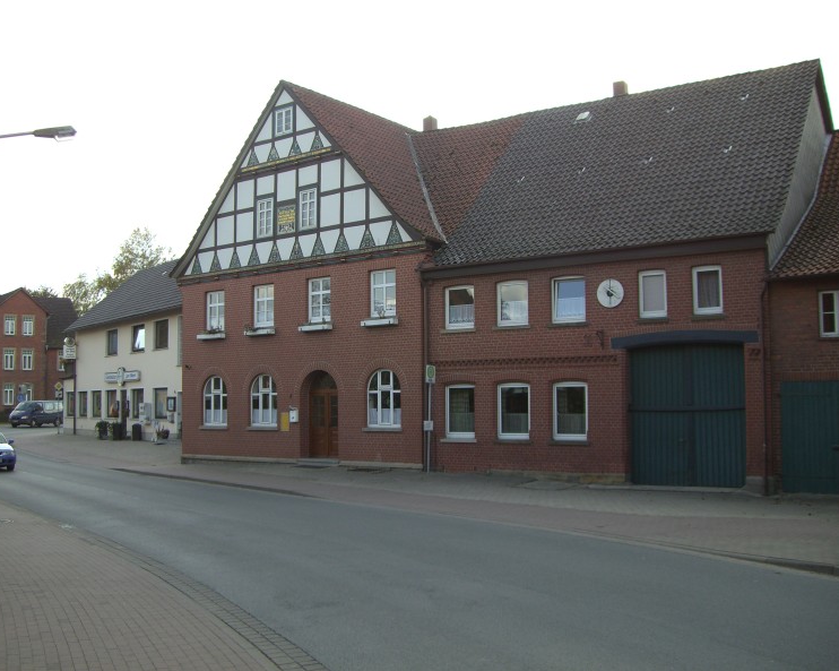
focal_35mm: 40
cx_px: 403
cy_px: 333
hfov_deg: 45.8
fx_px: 993
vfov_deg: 37.3
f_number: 2.7
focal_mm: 6.2
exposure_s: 1/400
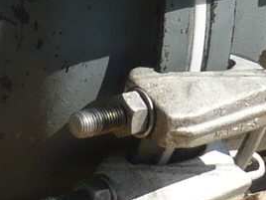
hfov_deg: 5.8
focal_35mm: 344
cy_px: -68
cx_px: 236
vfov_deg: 4.3
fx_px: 2643
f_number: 10
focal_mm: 7.9
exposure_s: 1/125
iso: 100
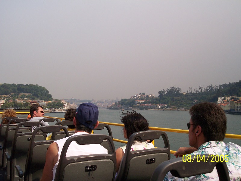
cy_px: 90
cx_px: 120
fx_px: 265
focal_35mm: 38
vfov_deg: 37.7
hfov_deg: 49.0
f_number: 4.8
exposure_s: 1/700
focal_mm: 8
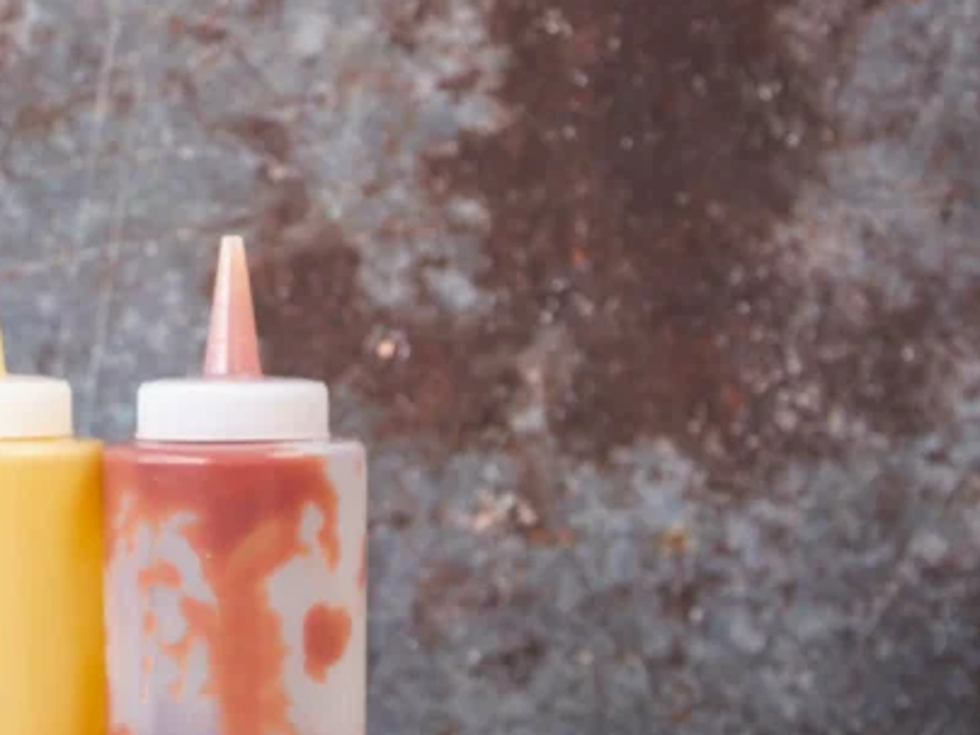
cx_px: 70
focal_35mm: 122
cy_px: 804
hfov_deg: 15.9
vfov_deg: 12.0
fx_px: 3454
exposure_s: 1/25
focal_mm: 50
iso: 320
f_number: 5
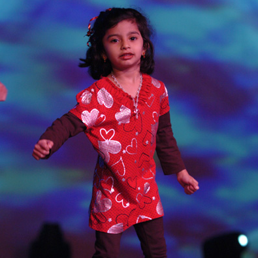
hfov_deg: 10.0
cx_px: 129
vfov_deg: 10.0
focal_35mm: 174
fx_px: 1467
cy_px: 163
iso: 800
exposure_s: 1/125
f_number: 2.8
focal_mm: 90
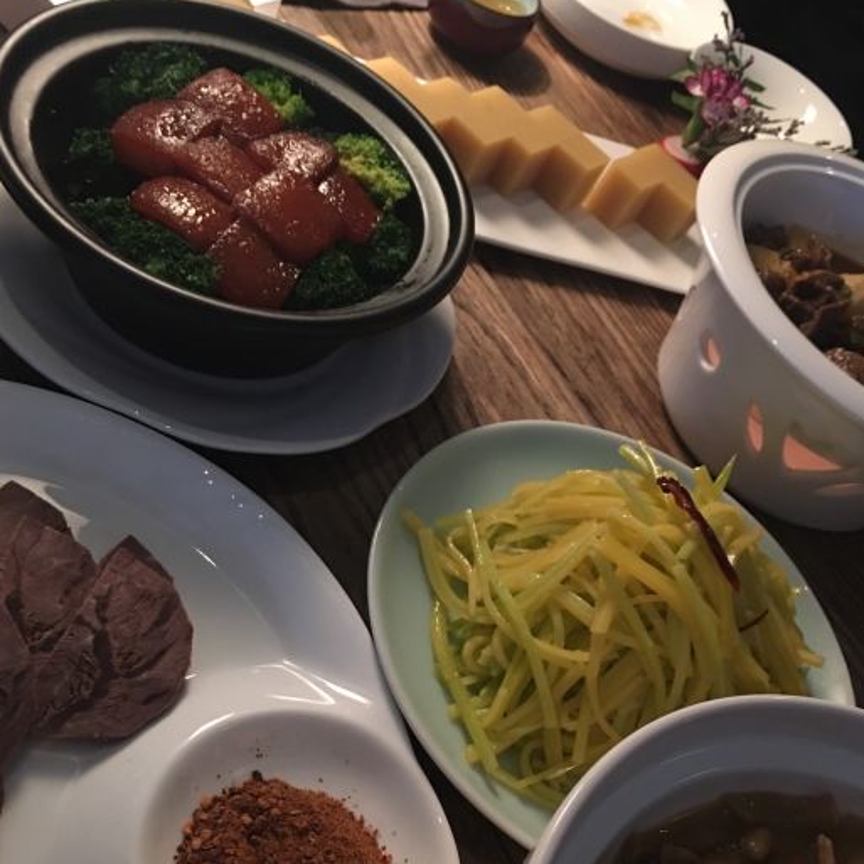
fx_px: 988
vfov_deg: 46.6
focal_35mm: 35
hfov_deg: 47.2
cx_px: 429
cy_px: 568
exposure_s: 1/4
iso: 100
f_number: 2.2
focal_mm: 4.15
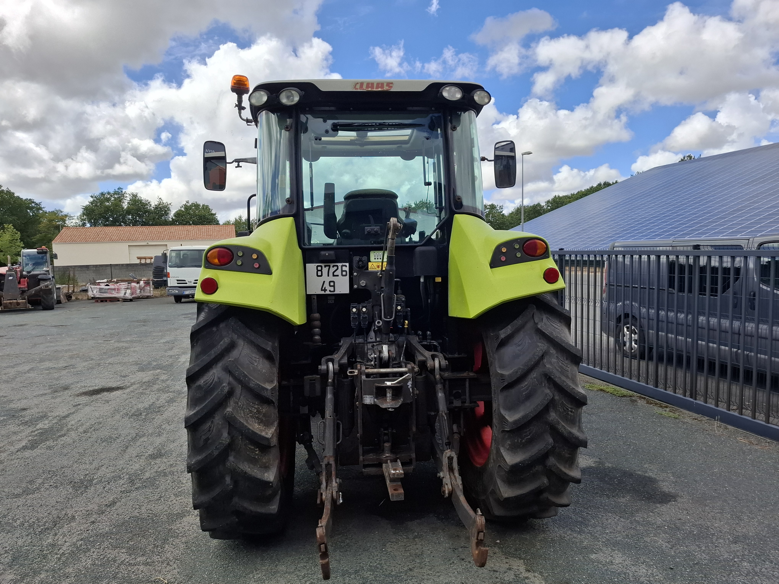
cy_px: 292
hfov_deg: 73.9
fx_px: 518
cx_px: 390
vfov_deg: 58.9
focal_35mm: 23
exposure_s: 1/2288
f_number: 1.8
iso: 50
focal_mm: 5.54
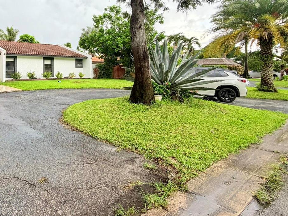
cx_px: 41
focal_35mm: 24
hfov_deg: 62.7
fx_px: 200
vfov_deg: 55.1
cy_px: 64
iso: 50
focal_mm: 2.22
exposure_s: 1/361
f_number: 2.2
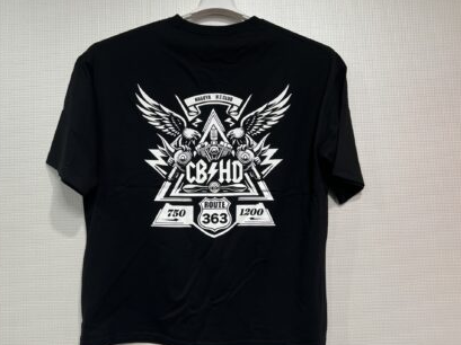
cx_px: 214
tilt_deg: -2.1
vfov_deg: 49.7
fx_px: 373
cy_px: 183
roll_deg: -1.2
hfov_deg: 63.4
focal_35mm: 28
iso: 100
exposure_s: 1/121
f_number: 1.5
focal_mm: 5.7
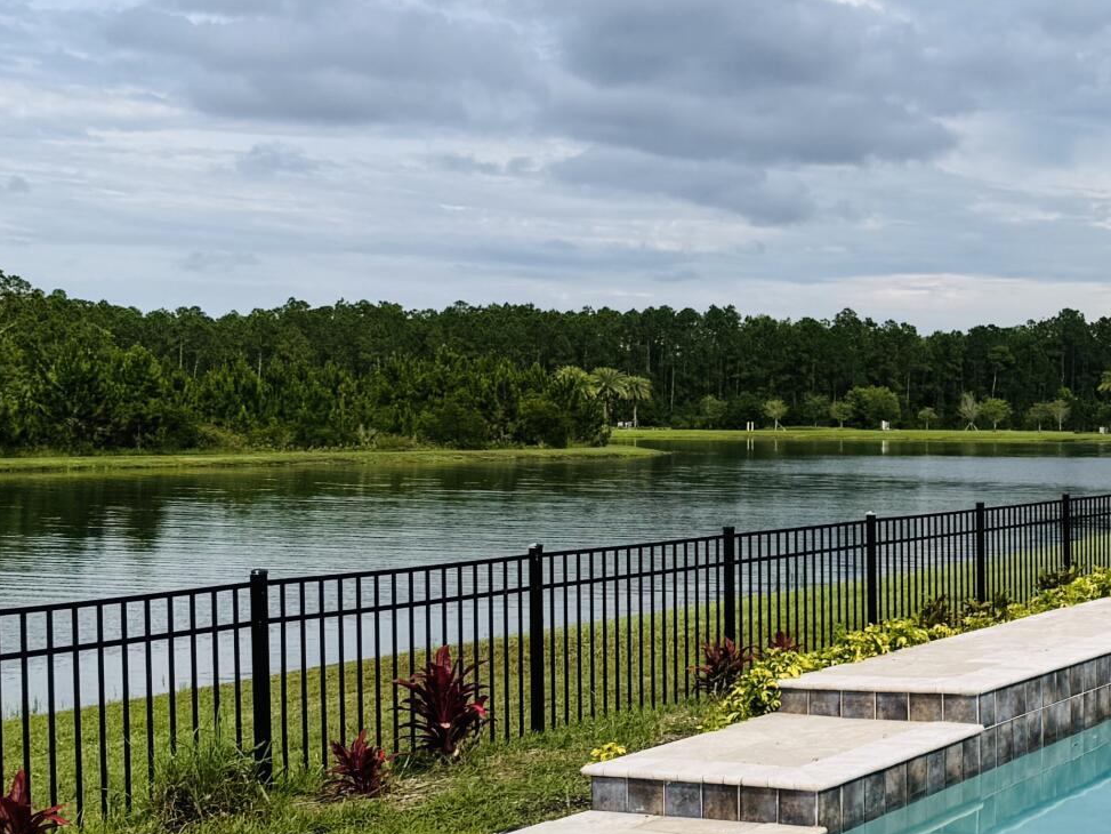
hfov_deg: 24.7
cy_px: 479
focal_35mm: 74
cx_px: 1198
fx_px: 2375
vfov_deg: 19.9
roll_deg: -0.4
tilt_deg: -1.9
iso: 80
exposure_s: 1/4310
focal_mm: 6.76
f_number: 1.78
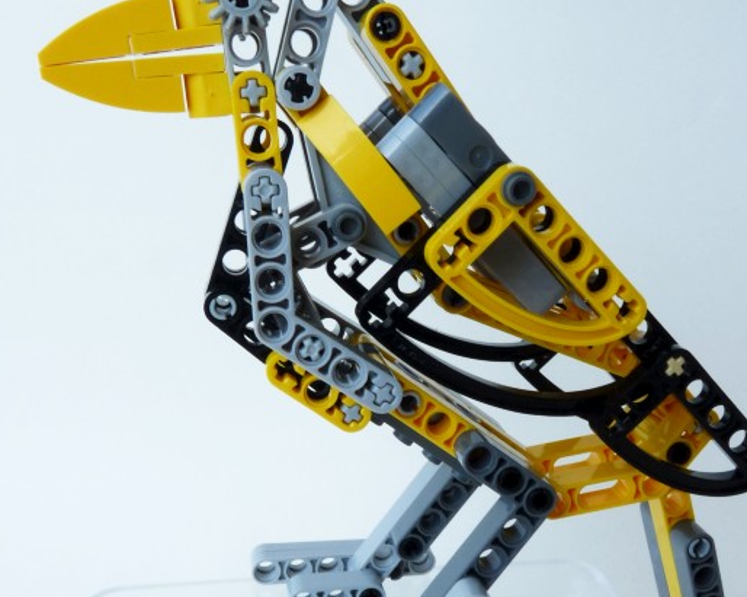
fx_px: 906
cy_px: 391
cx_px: 398
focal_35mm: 41
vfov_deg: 36.2
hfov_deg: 44.8
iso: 100
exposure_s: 1/40
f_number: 8
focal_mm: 4.8
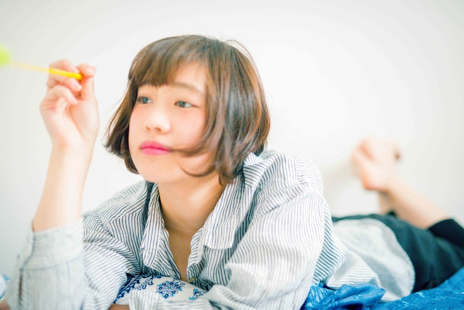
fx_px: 645
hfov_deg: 39.6
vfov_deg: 27.0
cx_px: 232
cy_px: 155
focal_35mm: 50
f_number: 1.8
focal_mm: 50
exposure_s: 1/160
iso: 12800
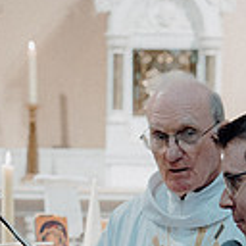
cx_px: 133
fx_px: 1761
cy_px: 282
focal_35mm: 219
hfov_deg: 8.0
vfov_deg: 7.9
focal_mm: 57
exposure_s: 1/160
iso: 1600
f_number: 3.5
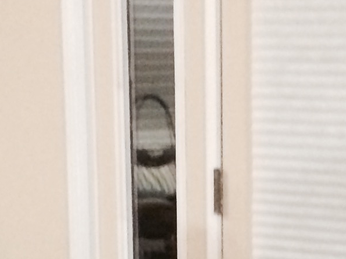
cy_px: 533
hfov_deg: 12.4
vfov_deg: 8.8
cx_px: 286
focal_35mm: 159
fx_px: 1589
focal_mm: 4.15
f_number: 2.2
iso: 400
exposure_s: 1/15
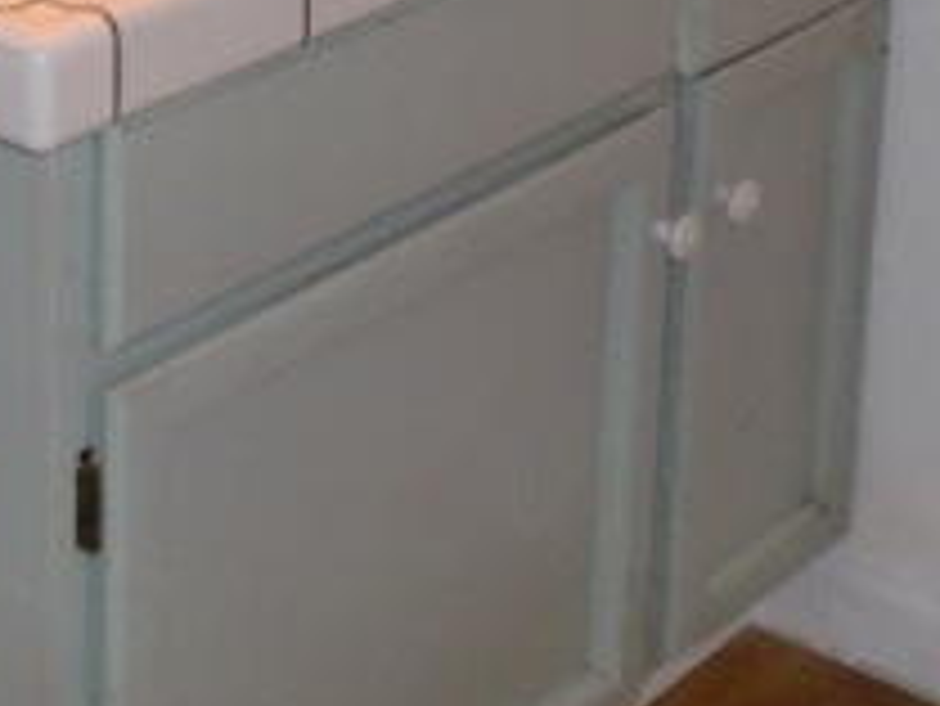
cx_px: 297
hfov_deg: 18.3
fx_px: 2907
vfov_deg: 13.5
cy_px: -144
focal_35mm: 107
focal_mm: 6.3
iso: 400
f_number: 3.1
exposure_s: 1/60
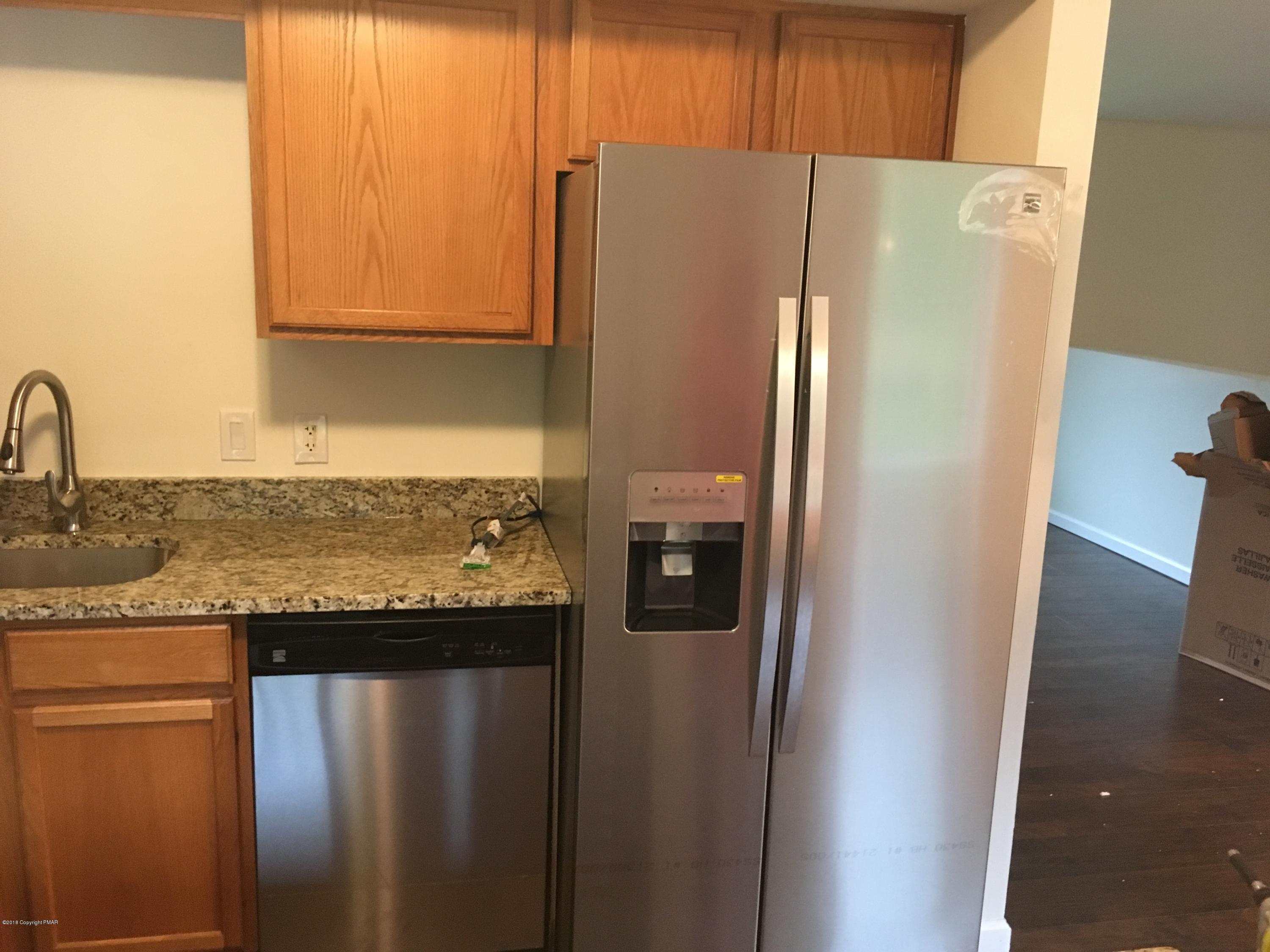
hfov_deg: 61.7
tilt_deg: -13.1
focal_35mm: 29
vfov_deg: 48.2
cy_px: 476
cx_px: 635
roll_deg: -1.8
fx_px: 1064
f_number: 2.2
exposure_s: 1/20
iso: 200
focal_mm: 4.15
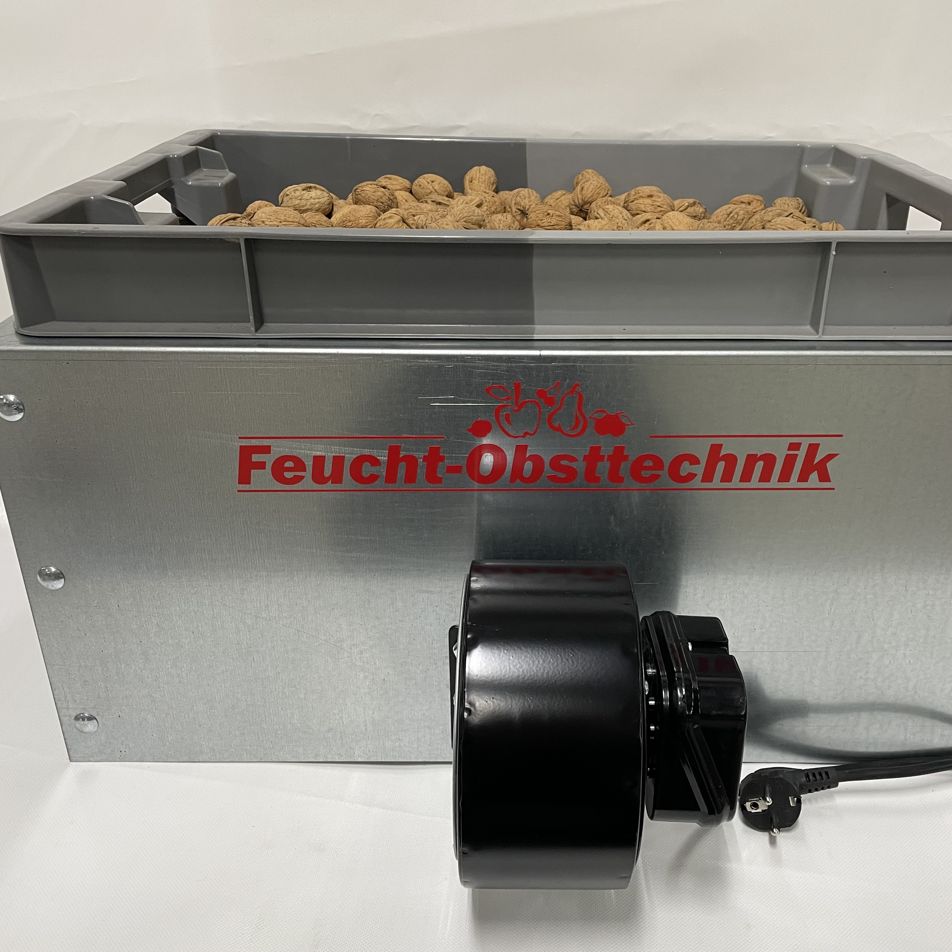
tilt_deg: -24.1
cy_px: 471
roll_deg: +0.1
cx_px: 531
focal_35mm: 31
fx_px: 965
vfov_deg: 52.5
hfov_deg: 52.4
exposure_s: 1/50
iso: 100
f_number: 1.6
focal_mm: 4.2
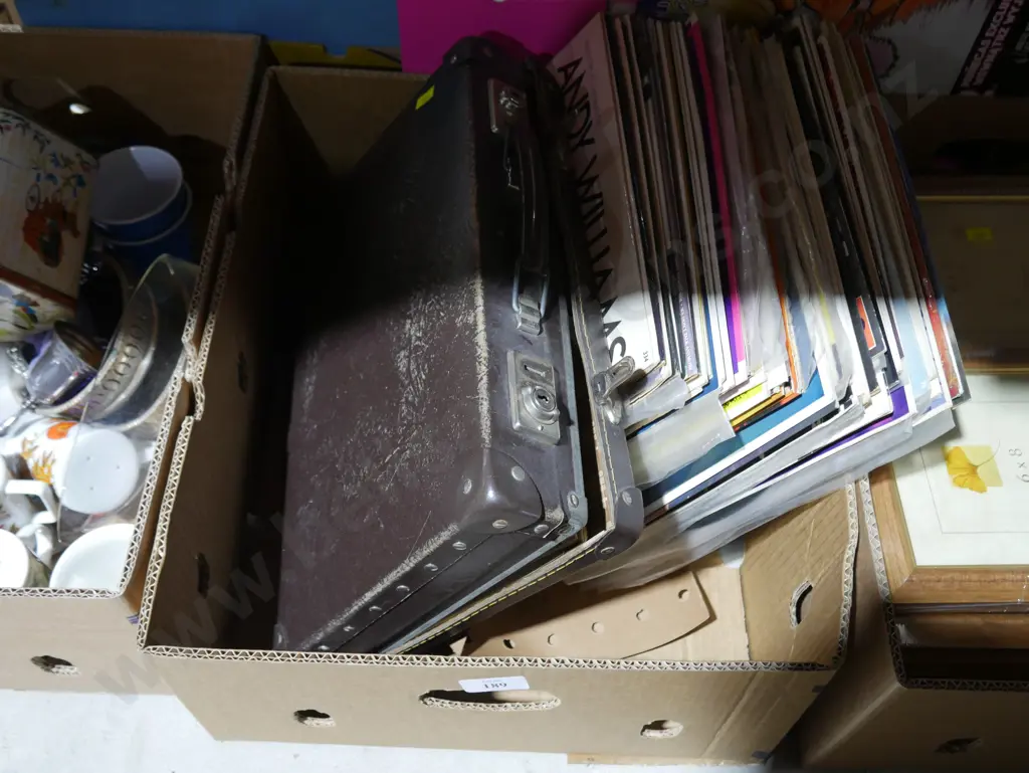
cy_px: 386
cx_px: 514
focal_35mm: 34
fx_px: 1011
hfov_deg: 53.9
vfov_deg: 41.8
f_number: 4
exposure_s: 1/60
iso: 1000
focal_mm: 17
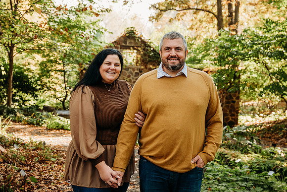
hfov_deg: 38.4
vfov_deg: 26.2
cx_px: 154
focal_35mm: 52
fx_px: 411
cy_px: 89
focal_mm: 48
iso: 500
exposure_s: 1/320
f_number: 4.5
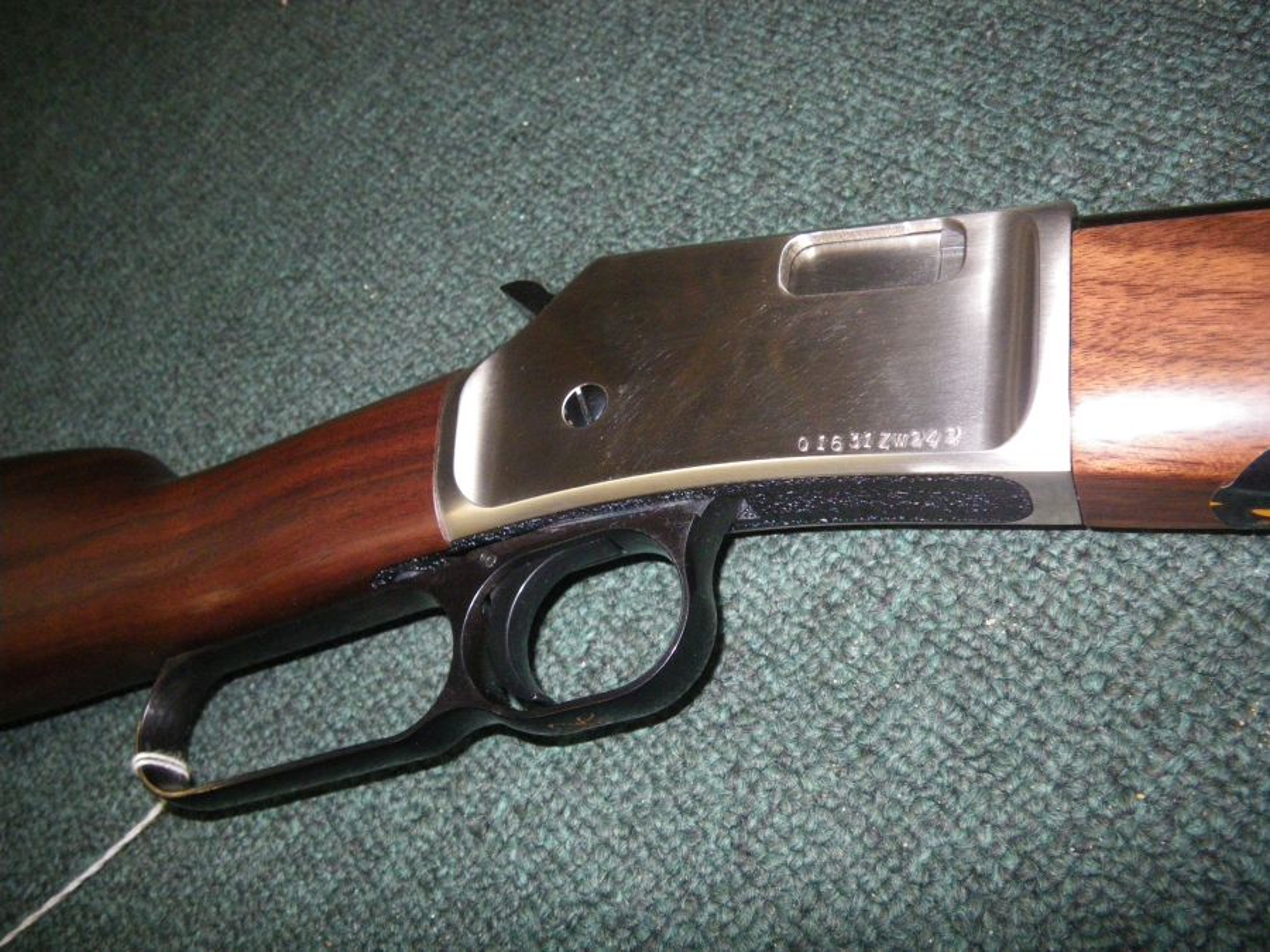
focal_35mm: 28
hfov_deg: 63.4
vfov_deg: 49.7
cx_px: 635
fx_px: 1027
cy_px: 476
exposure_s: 1/50
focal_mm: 5
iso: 400
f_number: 4.2
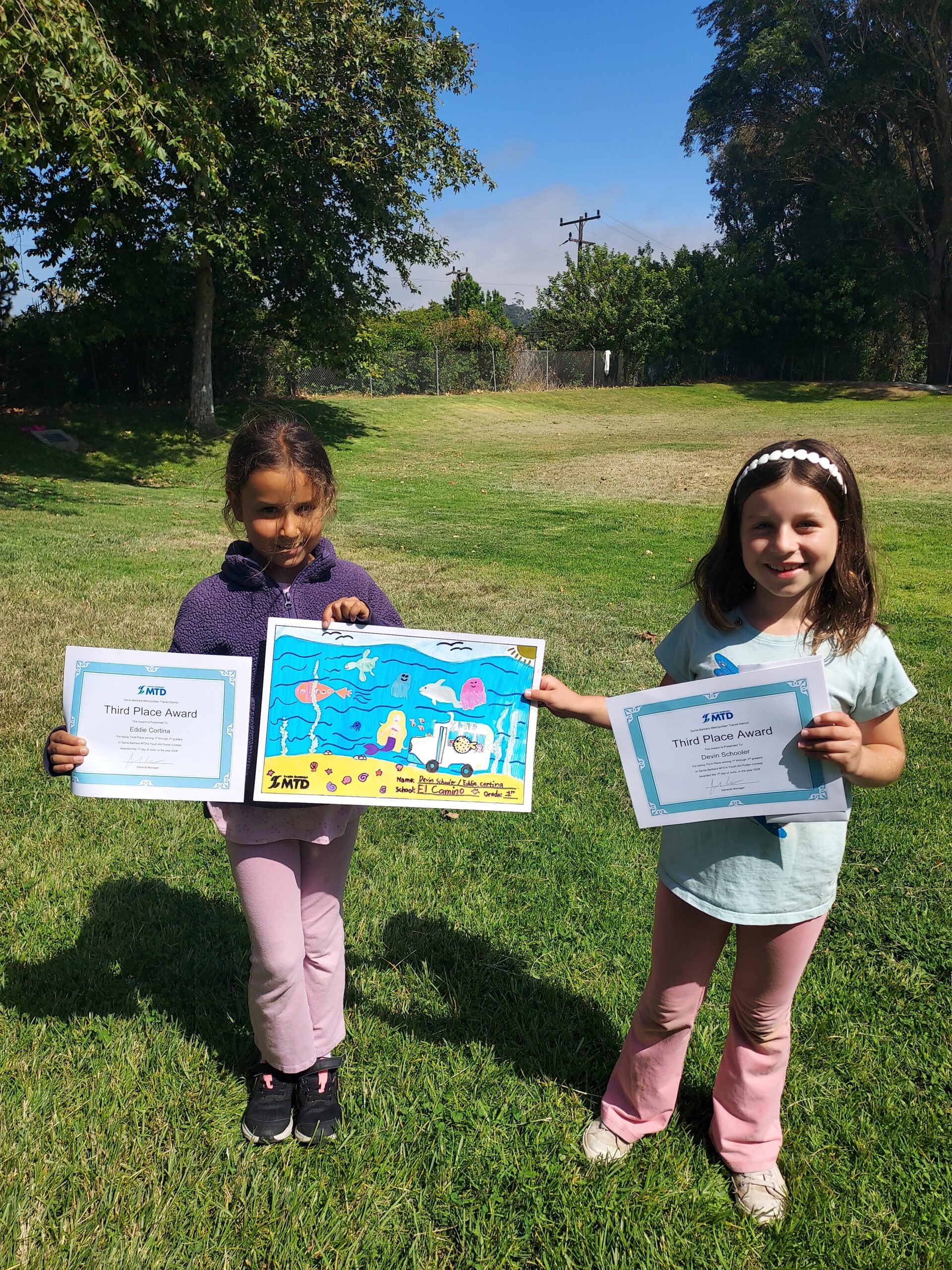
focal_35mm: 24
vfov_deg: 71.6
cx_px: 476
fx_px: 880
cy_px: 635
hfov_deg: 56.8
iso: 40
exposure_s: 1/1353
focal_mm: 4.6
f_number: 1.8
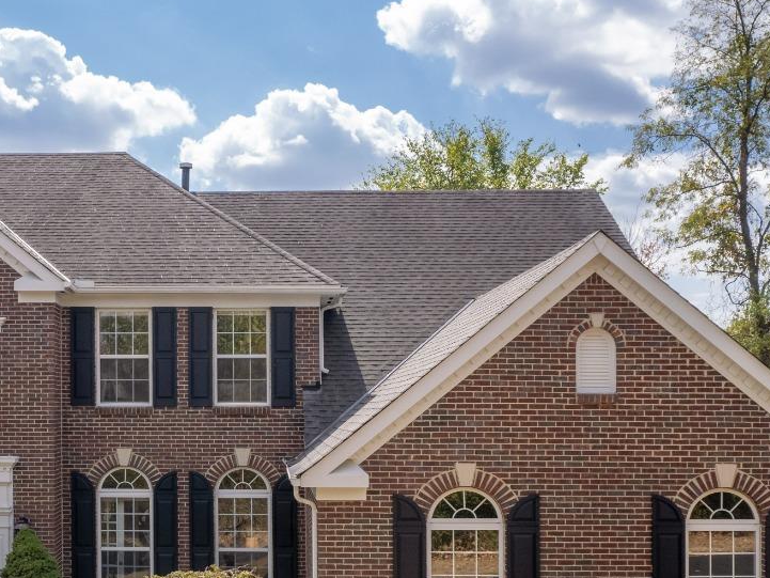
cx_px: 218
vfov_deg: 32.1
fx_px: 979
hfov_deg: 42.0
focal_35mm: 44
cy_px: 448
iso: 100
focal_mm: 8.38
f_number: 2.8
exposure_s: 1/640
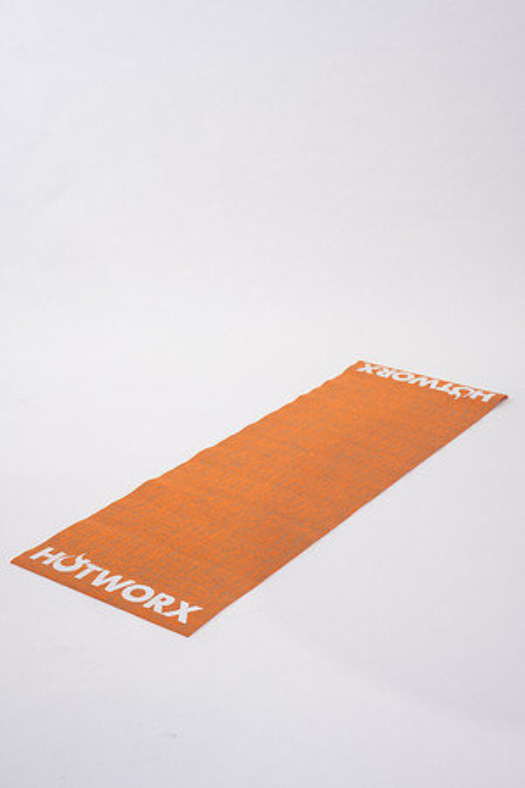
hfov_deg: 27.0
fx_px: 1094
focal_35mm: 50
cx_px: 262
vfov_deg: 39.6
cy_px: 394
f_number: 4
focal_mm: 50
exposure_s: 1/125
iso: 200
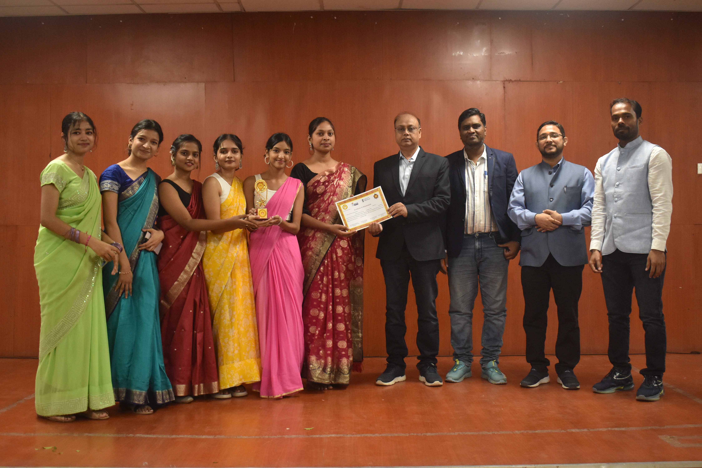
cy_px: 234
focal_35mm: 39
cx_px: 351
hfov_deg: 49.5
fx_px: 761
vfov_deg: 34.2
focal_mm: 26
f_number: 4
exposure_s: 1/100
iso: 1600
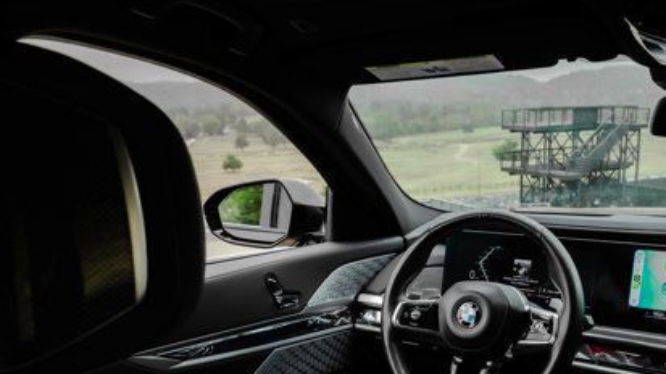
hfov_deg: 51.3
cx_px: 400
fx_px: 689
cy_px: 294
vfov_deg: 29.8
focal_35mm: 39
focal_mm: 24
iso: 640
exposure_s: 1/200
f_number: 8
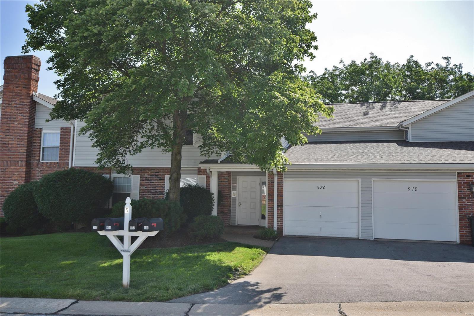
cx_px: 237
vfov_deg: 43.6
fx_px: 395
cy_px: 158
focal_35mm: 30
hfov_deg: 61.9
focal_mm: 20
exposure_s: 1/200
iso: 100
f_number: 7.1
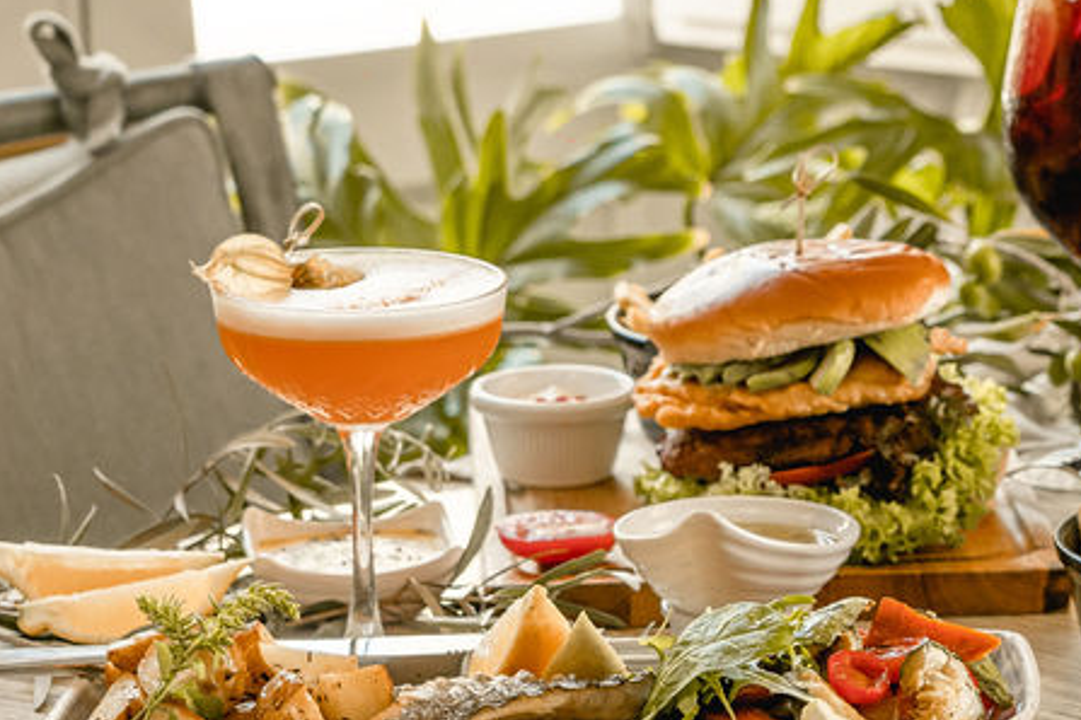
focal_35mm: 158
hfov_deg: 12.9
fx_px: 4744
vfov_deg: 8.7
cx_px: 982
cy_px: 310
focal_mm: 69
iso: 640
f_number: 6.3
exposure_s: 1/125
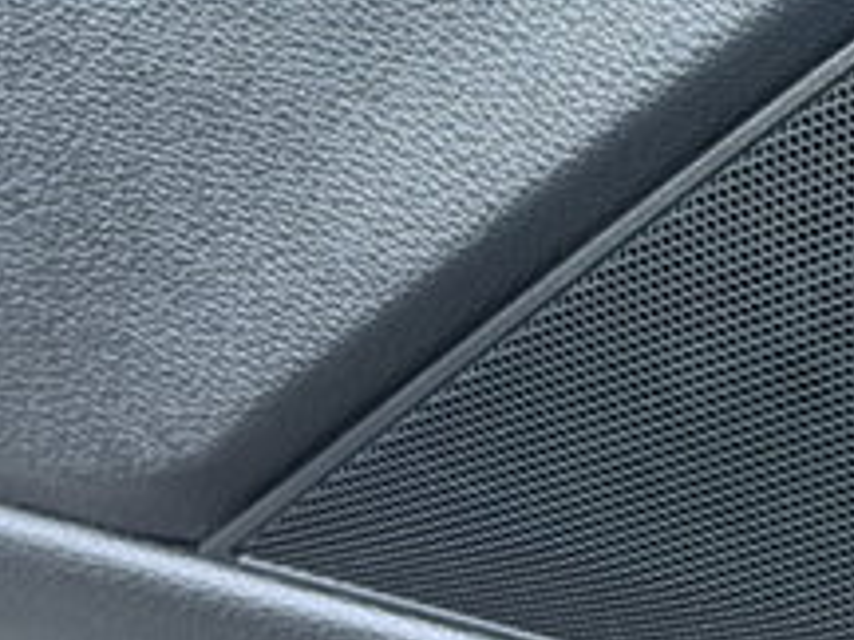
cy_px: -111
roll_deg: +0.7
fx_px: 4219
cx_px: 1071
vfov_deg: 8.6
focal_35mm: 171
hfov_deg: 11.3
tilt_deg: -20.8
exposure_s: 1/40
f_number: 1.78
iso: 320
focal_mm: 6.76
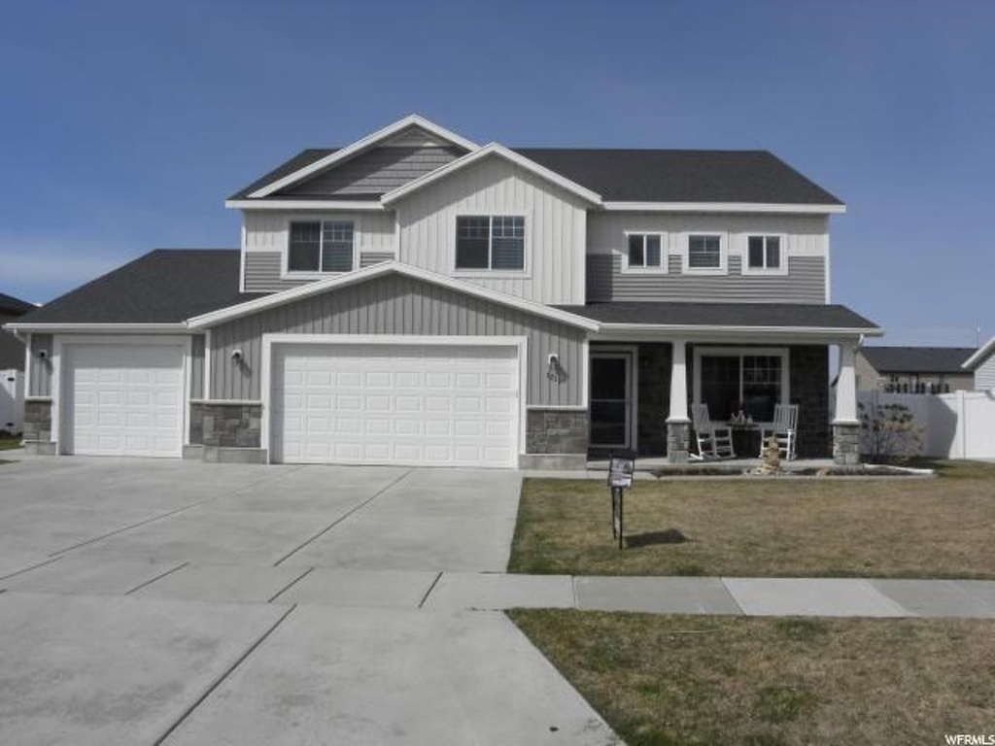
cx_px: 498
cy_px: 373
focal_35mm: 29
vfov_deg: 48.2
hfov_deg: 61.7
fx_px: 834
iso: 64
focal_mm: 5.2
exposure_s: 1/423
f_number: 7.1
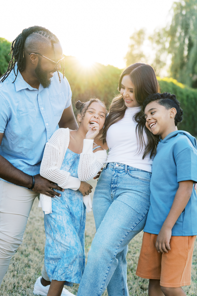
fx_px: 509
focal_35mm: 62
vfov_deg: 32.4
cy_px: 151
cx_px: 90
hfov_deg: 21.9
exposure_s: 1/1000
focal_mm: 50
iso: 1000
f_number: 2.2
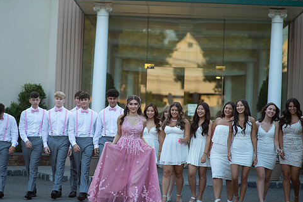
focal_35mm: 103
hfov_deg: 19.8
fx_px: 867
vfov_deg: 13.3
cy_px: 110
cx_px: 142
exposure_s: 1/1000
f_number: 2
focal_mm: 85
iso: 250
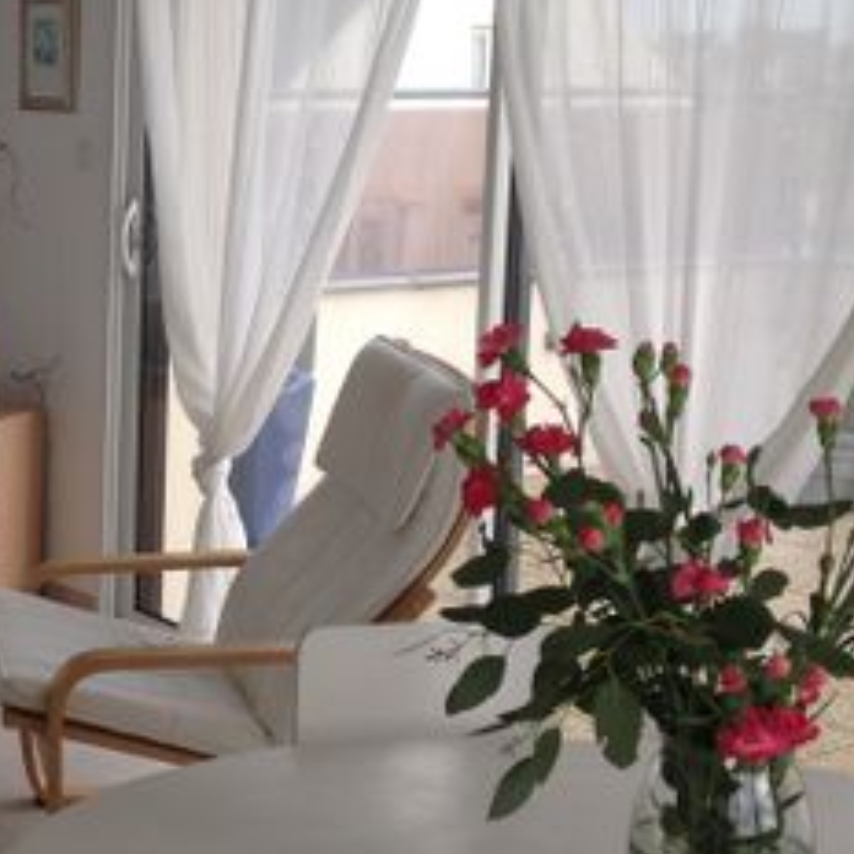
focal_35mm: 80
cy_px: 294
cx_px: 26
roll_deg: -1.3
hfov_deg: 21.0
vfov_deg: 21.6
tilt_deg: -6.7
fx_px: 2233
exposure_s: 1/144
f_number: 2.4
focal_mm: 4.28
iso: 50
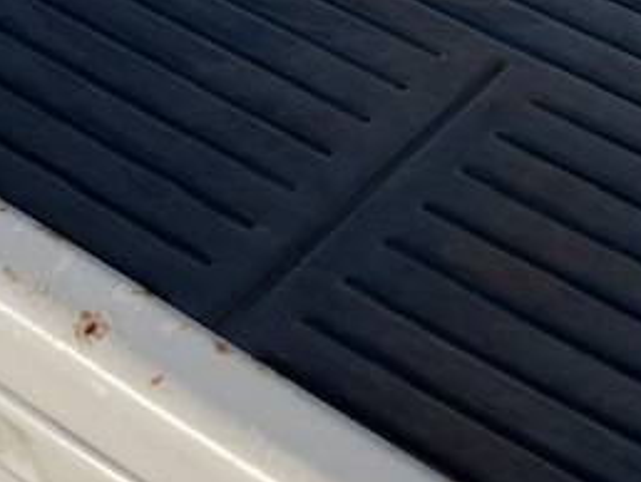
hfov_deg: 15.8
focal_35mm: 124
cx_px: 152
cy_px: -325
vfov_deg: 11.3
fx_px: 2298
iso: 32
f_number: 1.6
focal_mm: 5.1
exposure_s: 1/4525
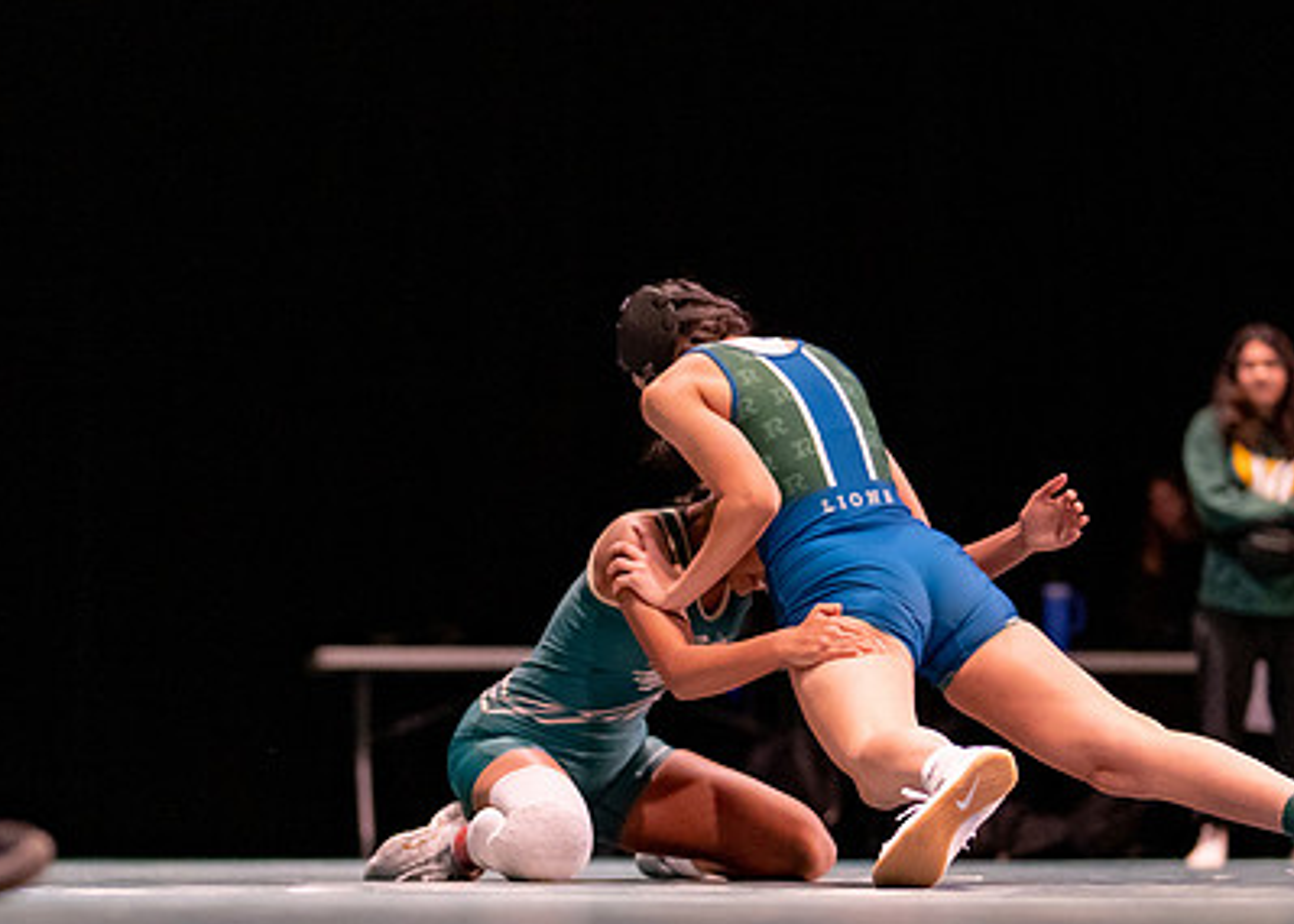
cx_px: 713
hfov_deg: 16.3
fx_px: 4520
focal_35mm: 123
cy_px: 651
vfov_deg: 11.7
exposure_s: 1/1000
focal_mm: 50
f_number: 1.2
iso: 2000
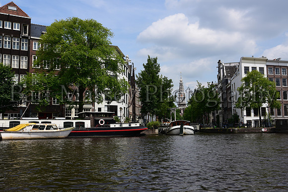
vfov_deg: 36.9
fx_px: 288
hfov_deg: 53.1
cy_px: 96
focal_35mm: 36
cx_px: 144
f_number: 11
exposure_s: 1/160
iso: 80
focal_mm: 36
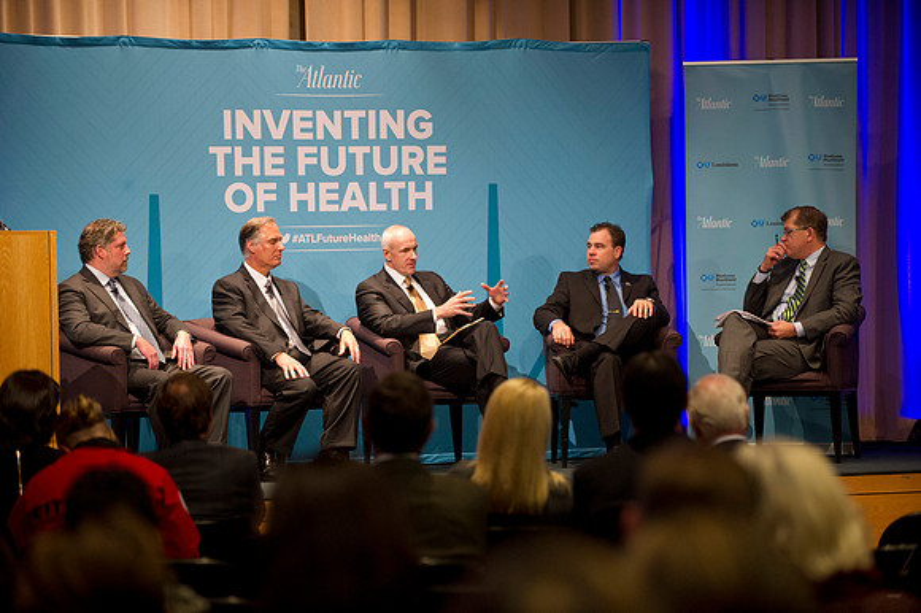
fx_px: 3452
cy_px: 306
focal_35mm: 135
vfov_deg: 10.1
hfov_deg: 15.2
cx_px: 460
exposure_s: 1/200
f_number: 2.8
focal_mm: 135
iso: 2500
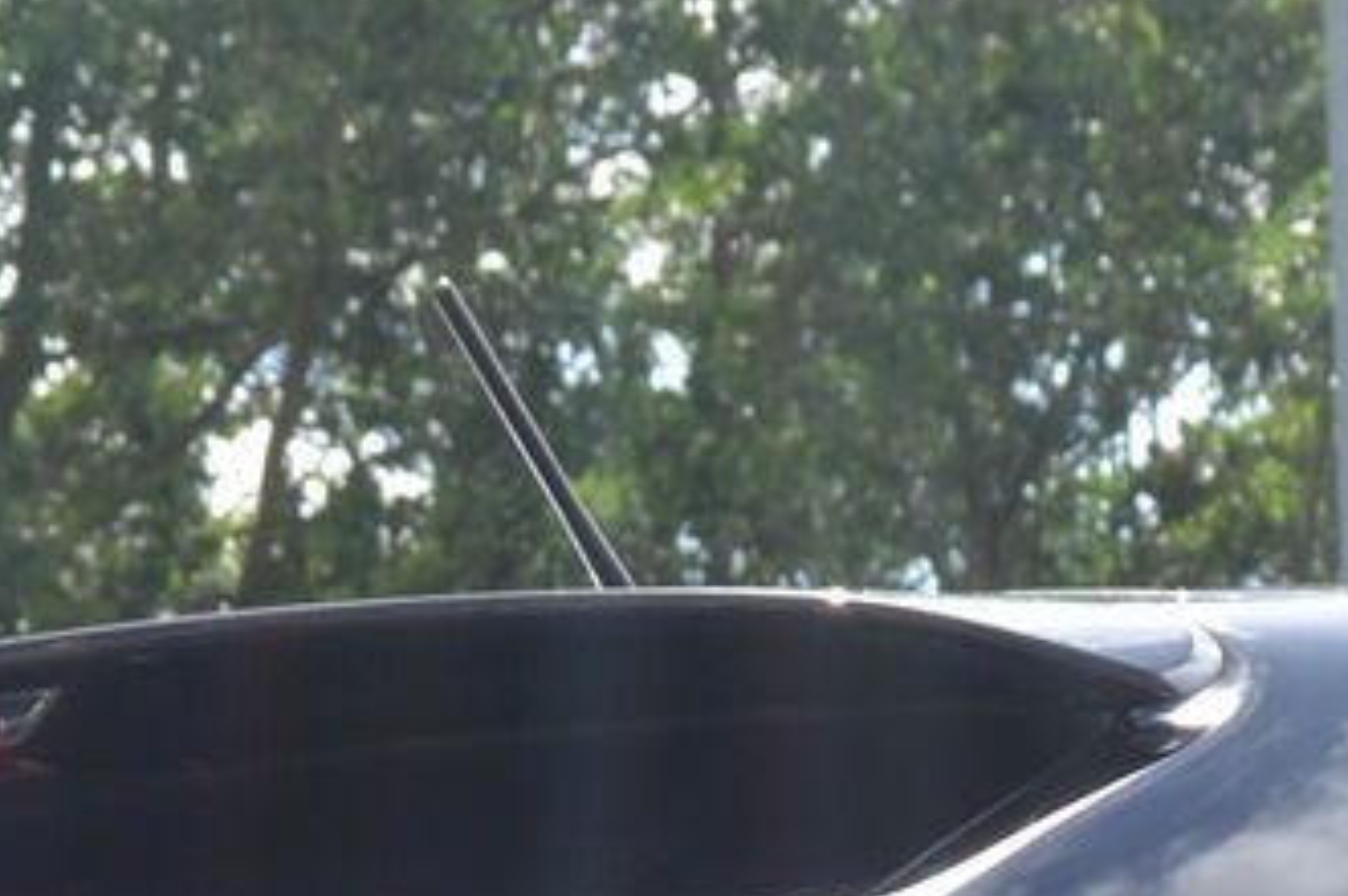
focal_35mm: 209
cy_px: 2541
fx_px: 7818
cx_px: 1189
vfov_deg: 6.1
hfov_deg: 9.8
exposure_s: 1/200
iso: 100
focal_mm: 24
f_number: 7.1
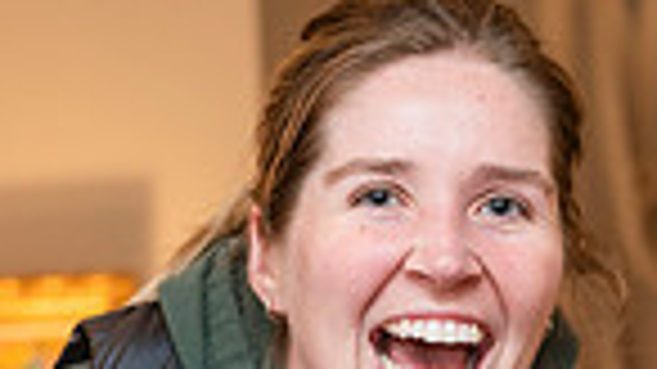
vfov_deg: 4.9
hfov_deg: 8.9
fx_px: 4214
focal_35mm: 242
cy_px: 709
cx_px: 392
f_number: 3.5
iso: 400
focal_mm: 58
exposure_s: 1/160
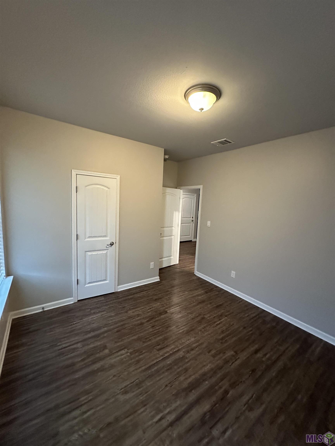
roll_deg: -2.3
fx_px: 181
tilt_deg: -5.3
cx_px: 168
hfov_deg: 85.7
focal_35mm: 14
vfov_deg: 102.1
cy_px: 223
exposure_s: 1/60
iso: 800
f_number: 2.2
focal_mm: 2.22
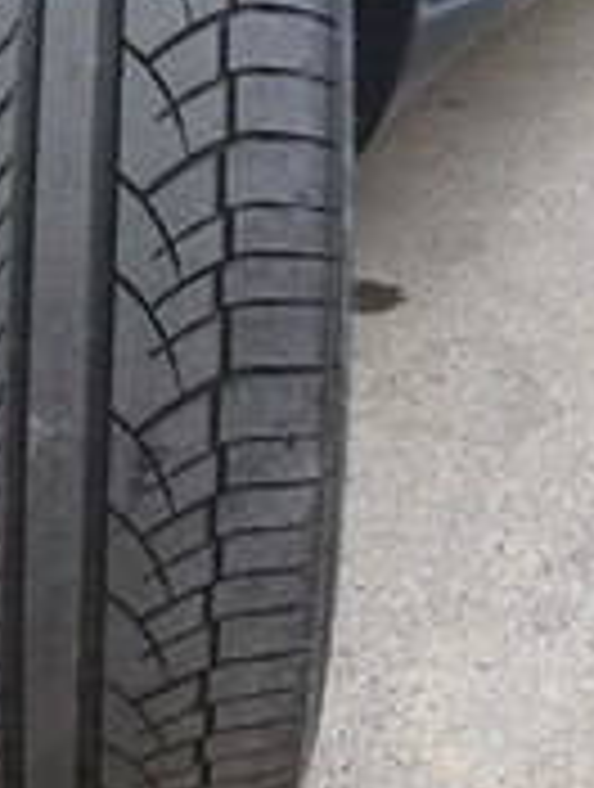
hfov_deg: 17.3
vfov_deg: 22.3
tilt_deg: -15.0
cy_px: -99
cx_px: -99
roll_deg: +6.7
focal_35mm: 82
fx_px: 1869
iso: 64
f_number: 2.2
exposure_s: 1/100
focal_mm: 4.15
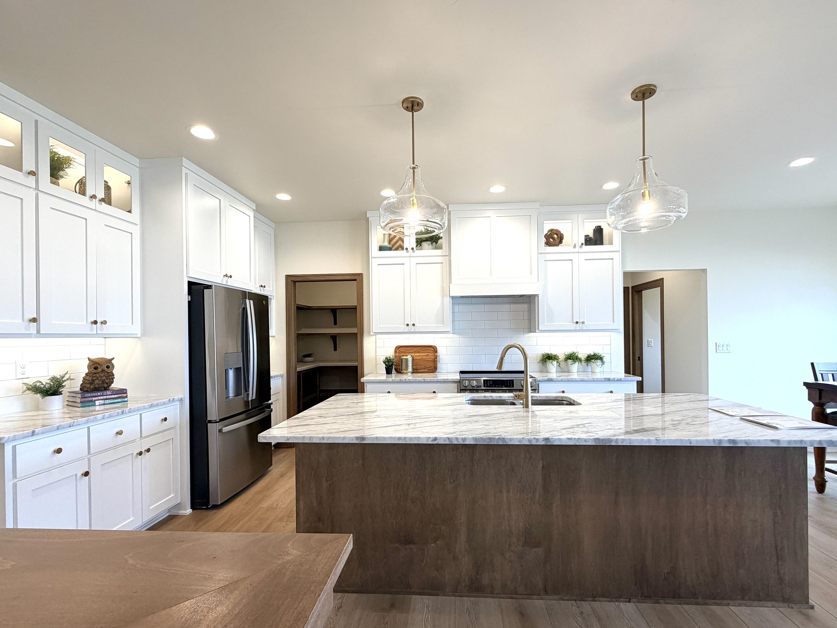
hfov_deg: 94.5
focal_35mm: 16
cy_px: 333
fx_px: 387
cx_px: 434
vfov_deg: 78.0
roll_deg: +0.8
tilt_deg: +0.1
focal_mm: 2.22
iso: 100
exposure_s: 1/120
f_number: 2.2
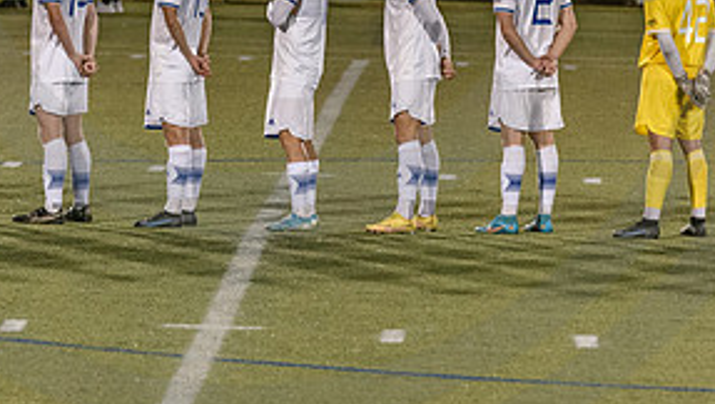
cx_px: 242
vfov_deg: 2.9
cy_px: -97
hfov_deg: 5.1
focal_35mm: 423
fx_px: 8026
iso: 3200
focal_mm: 145
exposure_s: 1/640
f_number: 2.8
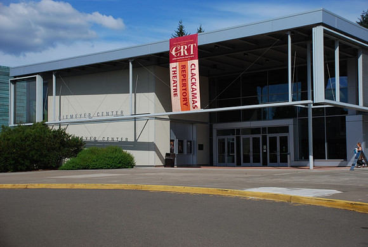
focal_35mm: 48
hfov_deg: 41.0
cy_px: 124
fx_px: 492
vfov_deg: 28.2
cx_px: 184
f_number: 4.5
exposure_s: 1/2000
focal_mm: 32
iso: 200
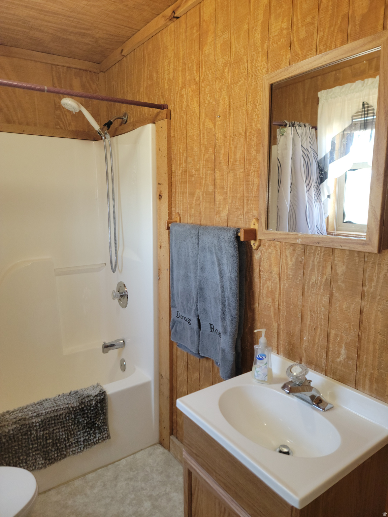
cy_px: 258
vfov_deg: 71.6
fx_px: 359
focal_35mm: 24
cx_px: 194
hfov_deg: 56.8
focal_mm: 6.7
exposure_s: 1/60
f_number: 1.8
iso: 125
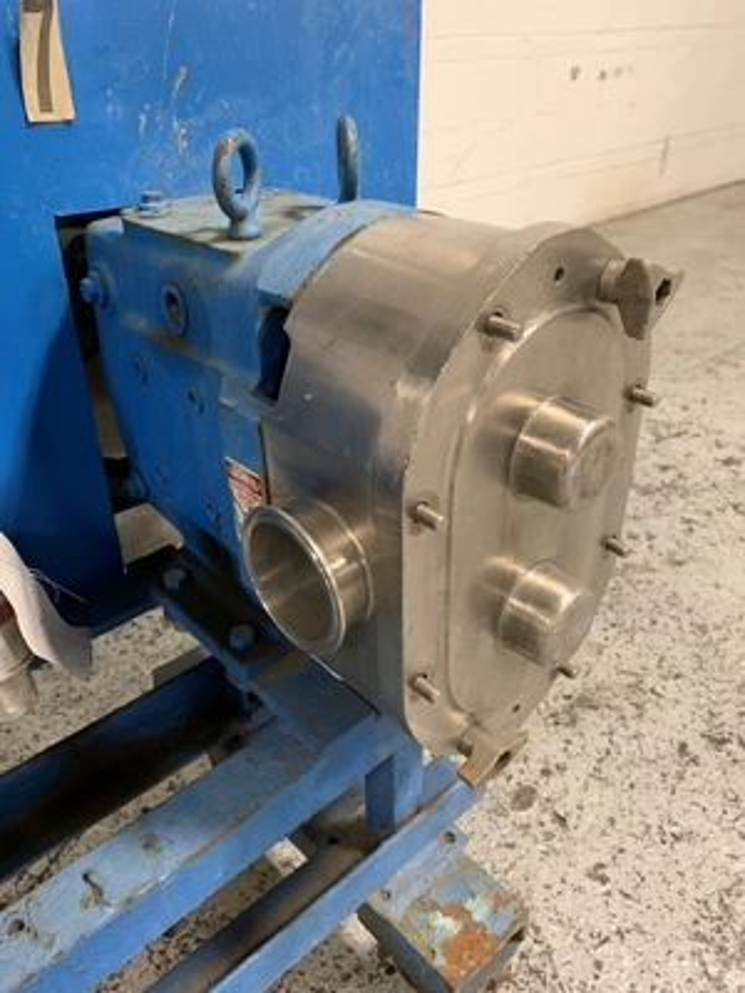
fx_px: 746
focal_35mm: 26
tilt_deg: -31.1
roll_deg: -0.3
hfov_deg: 53.1
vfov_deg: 67.3
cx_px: 372
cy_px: 496
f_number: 1.8
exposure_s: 1/60
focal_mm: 4.25
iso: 320
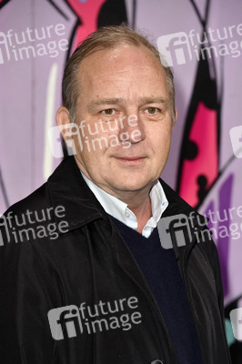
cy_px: 182
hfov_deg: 7.2
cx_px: 121
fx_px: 1919
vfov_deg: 10.8
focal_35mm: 190
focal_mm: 190
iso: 250
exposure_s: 1/200
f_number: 7.1
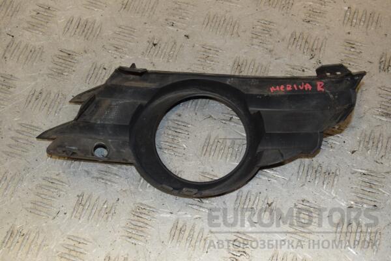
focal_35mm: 57
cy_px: 130
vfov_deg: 23.8
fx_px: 619
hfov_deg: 35.1
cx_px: 196
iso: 800
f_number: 8
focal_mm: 38
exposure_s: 1/200
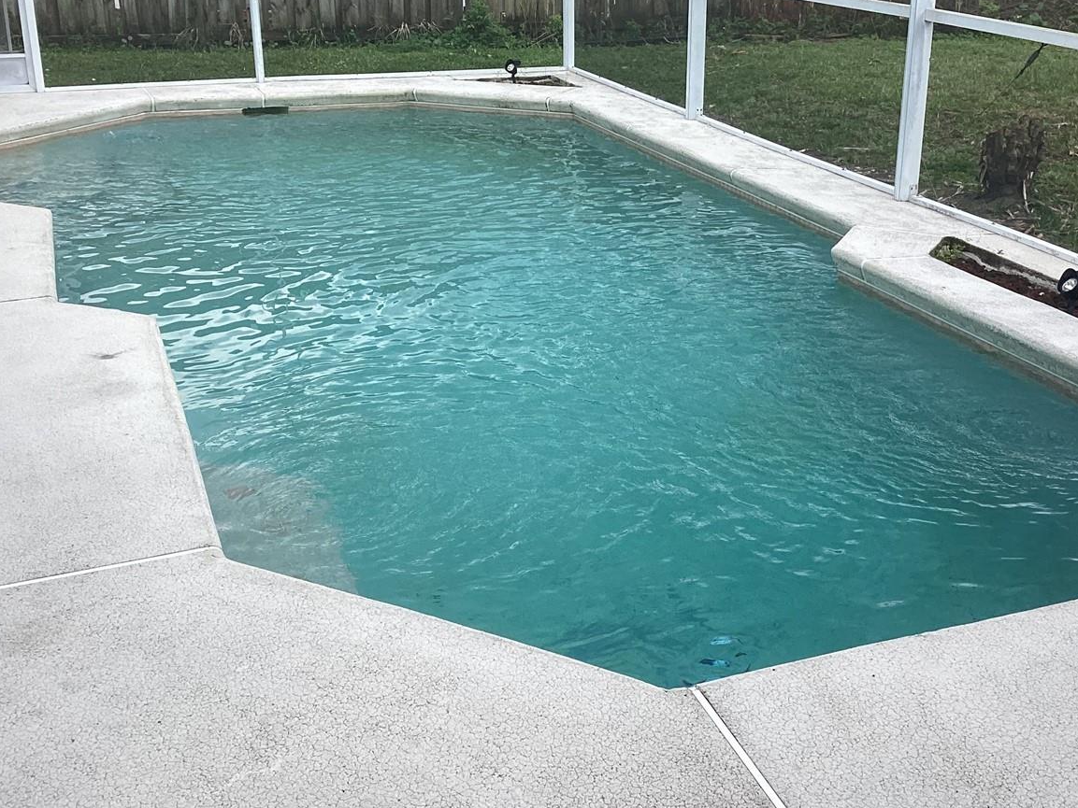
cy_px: 376
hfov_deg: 43.8
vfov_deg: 33.6
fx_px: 1339
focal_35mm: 43
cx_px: 605
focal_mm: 3.3
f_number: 2.4
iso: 25
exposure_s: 1/360
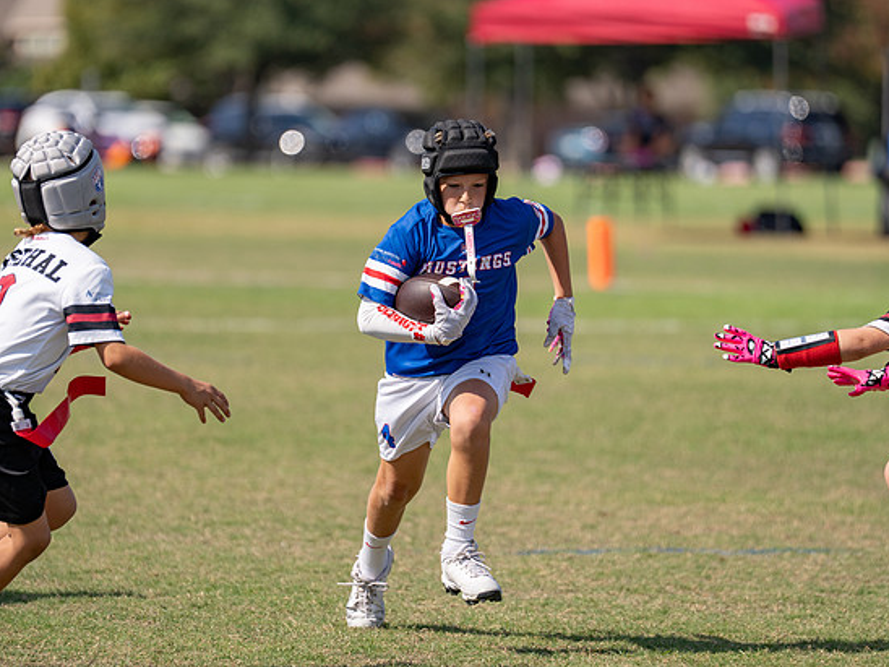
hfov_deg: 6.4
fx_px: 7936
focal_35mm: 309
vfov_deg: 4.8
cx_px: 376
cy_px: 296
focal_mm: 200
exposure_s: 1/2000
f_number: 2.8
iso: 100
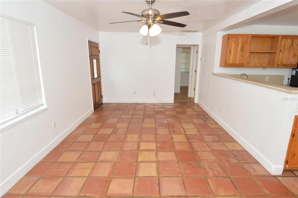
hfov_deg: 90.1
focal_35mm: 18
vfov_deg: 67.3
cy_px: 99
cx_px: 149
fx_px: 149
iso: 800
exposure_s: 1/60
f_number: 9
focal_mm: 12
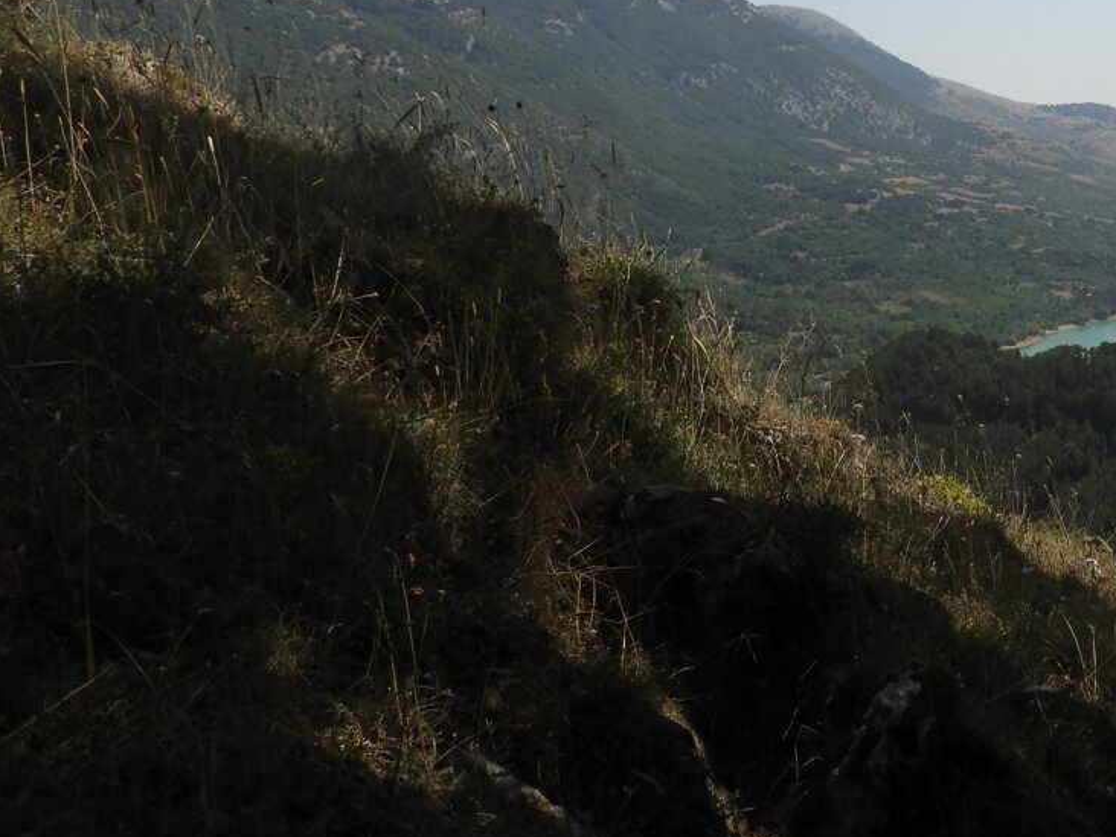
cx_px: 1018
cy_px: 367
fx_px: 1483
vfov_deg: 31.5
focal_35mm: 46
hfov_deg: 38.3
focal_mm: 4.3
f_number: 3.3
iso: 100
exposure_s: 1/1600
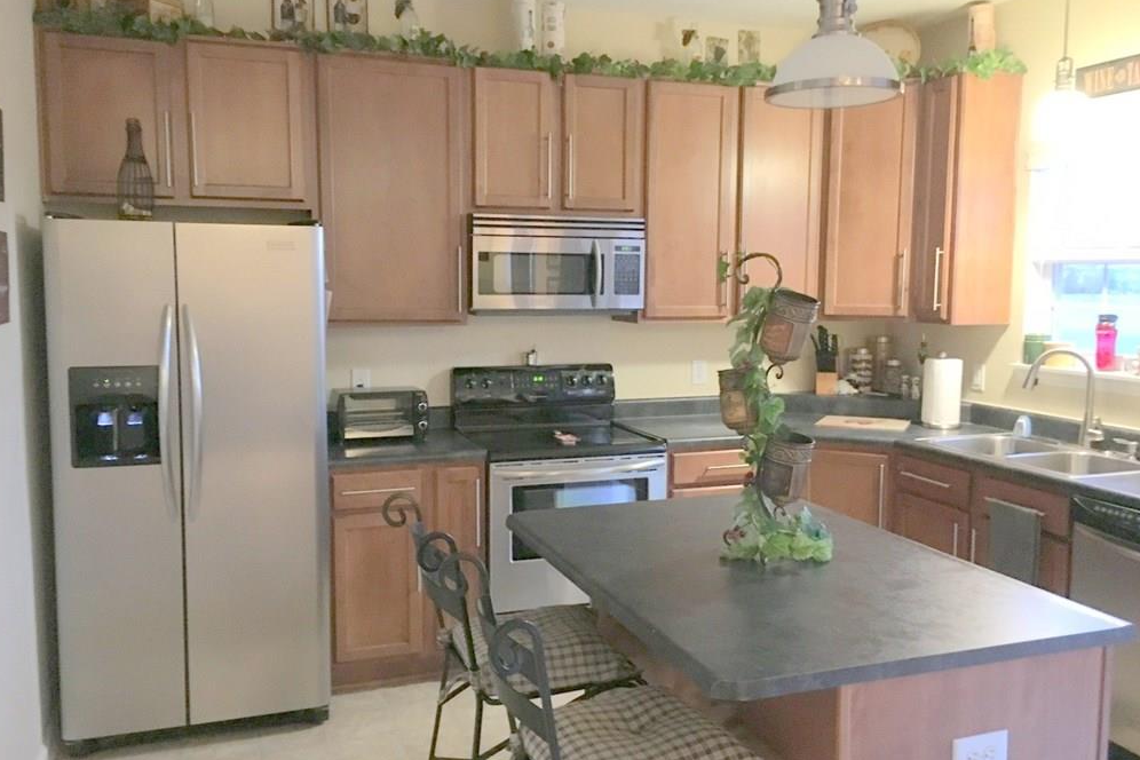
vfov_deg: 42.3
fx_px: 982
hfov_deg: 60.3
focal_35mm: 31
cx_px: 573
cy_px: 379
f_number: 2.2
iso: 400
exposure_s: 1/15
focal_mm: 4.15
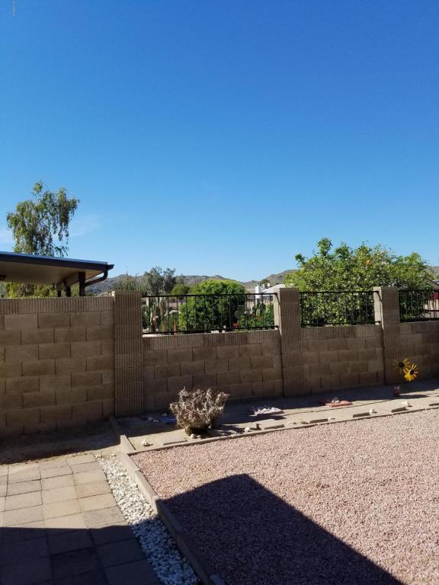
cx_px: 220
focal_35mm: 26
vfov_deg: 67.3
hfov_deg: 53.1
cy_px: 292
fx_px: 440
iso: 50
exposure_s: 1/2480
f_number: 1.7
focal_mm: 4.2
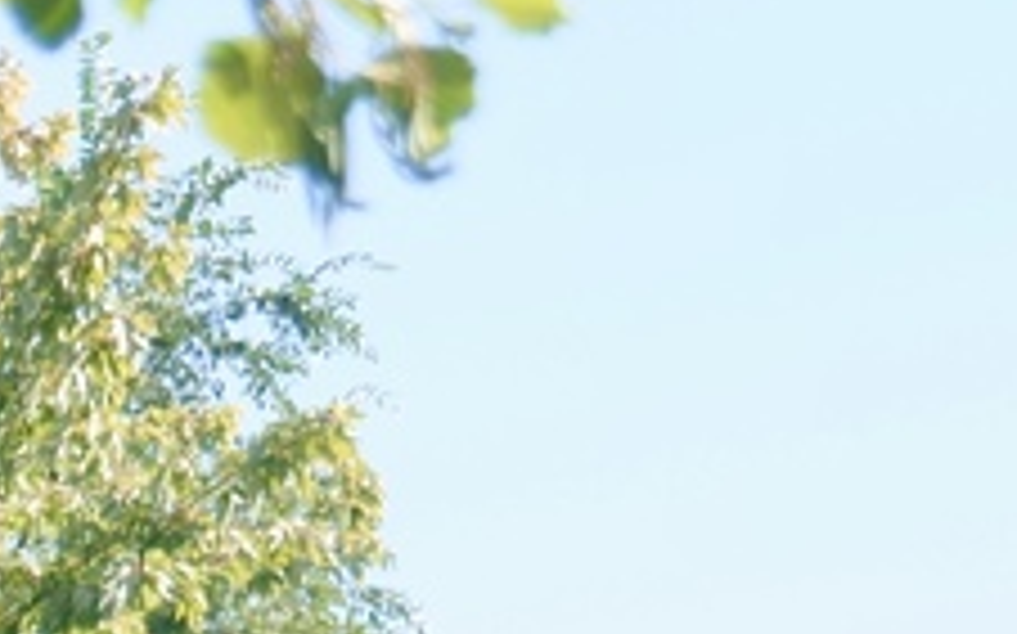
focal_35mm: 329
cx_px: -2066
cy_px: 1889
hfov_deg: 5.9
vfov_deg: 3.9
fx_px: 9114
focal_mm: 45
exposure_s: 1/50
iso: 100
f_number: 4
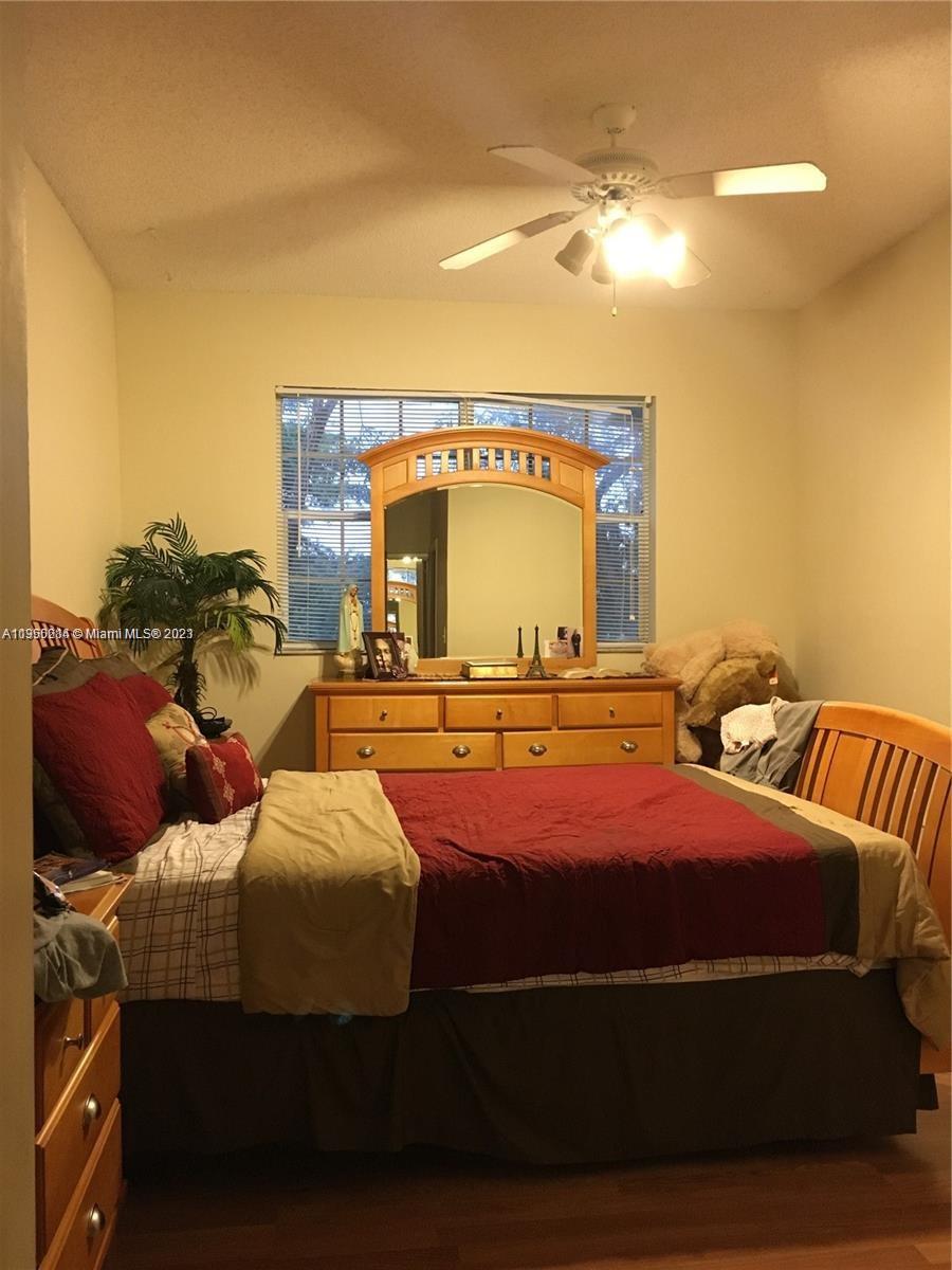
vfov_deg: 61.7
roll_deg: -0.3
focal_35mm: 29
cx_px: 476
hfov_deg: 48.2
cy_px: 635
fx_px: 1063
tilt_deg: -1.5
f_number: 2.2
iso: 200
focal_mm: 4.15
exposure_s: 1/15
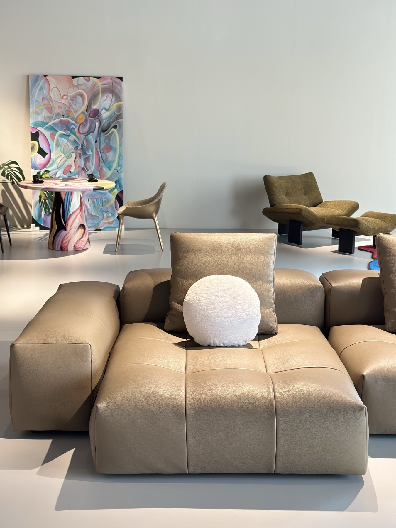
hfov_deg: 30.3
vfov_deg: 39.7
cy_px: 264
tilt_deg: -11.9
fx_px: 732
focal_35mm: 48
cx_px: 198
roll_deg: -1.5
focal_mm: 6.86
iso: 125
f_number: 1.78
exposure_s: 1/65
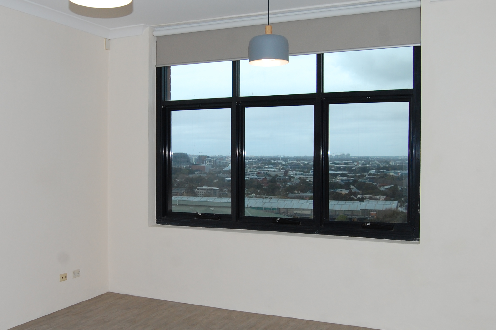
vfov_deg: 34.2
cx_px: 210
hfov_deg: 49.4
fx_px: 537
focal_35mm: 39
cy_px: 165
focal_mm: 18
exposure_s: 1/500
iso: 400
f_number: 6.3
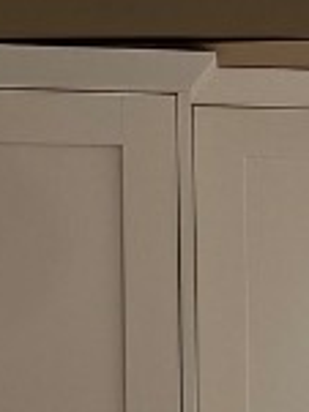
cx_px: 883
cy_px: 499
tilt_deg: -4.2
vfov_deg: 9.4
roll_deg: -0.5
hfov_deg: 6.6
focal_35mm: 207
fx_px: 2467
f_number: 1.8
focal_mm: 4.25
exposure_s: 1/214
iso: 32
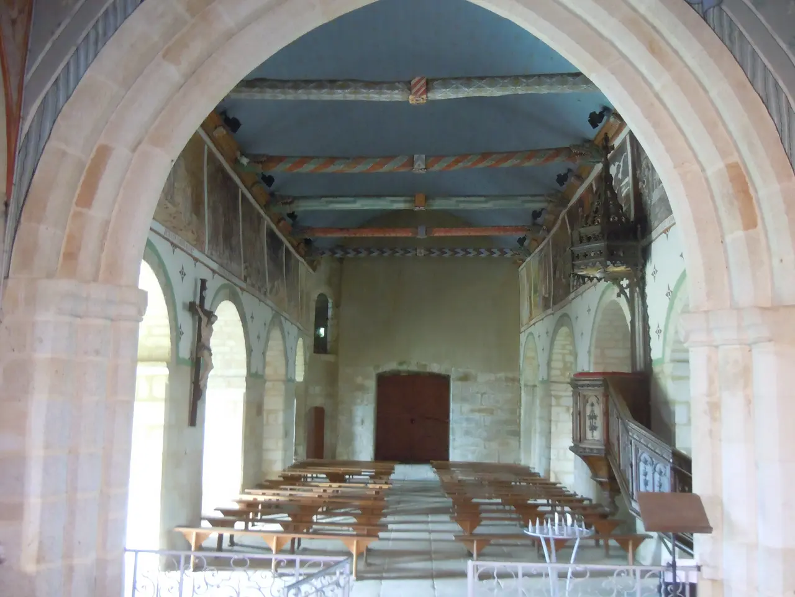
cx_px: 398
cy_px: 298
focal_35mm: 30
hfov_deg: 60.0
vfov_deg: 46.8
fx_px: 689
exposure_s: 1/5
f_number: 3.5
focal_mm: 5.4
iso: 800
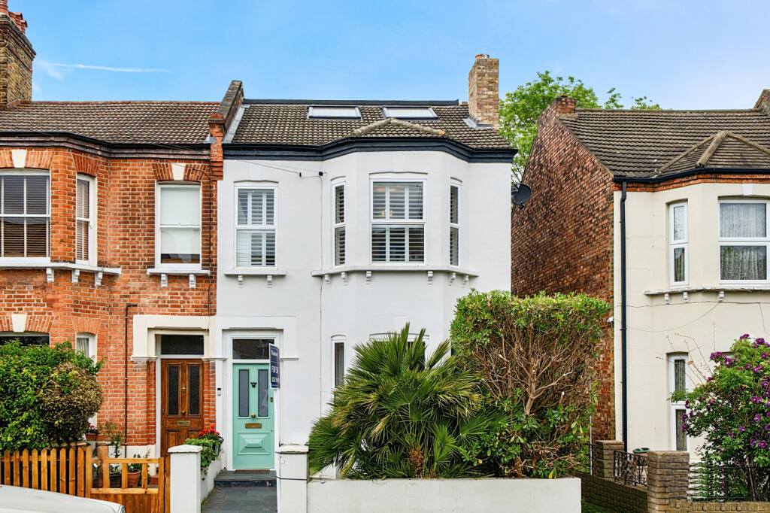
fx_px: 727
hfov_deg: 55.8
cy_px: 256
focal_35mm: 34
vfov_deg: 38.9
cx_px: 385
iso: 400
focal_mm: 23
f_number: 8
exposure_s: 1/100
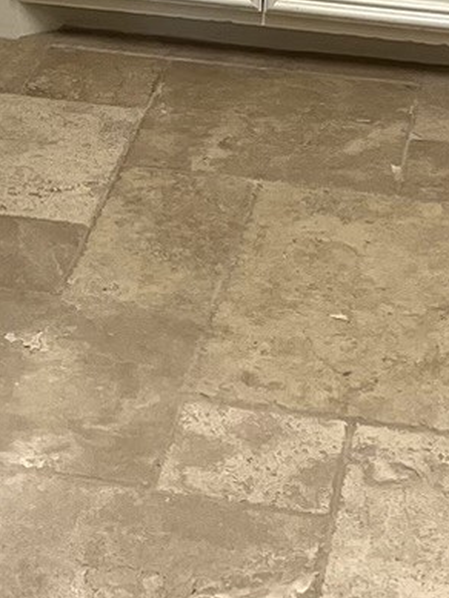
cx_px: 97
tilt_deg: -4.7
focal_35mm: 137
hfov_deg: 10.8
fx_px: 2368
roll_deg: -0.5
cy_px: -669
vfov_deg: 12.4
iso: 100
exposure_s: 1/120
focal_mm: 5.1
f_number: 1.6
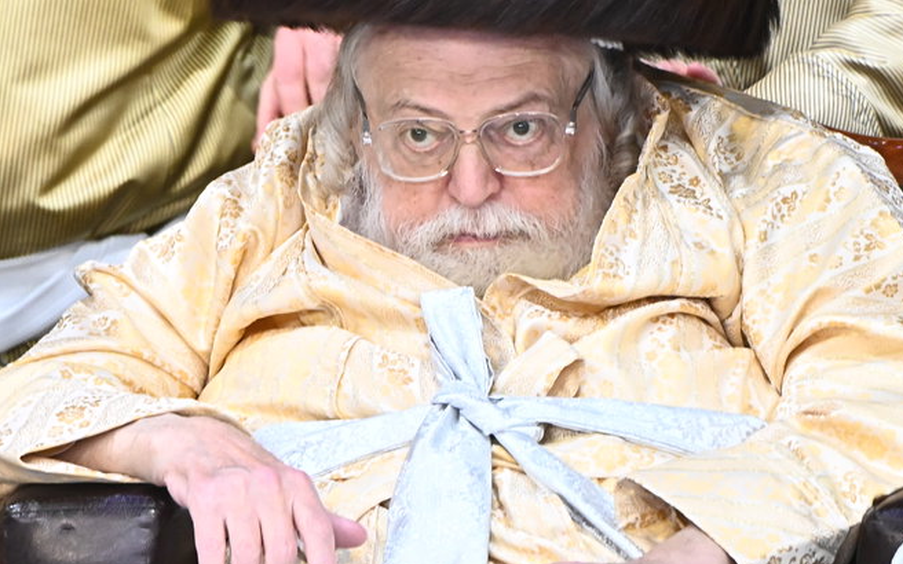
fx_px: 32091
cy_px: 202
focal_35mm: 1304
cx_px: 498
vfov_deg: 1.0
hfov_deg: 1.6
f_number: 7.1
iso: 5000
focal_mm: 600
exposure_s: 1/100
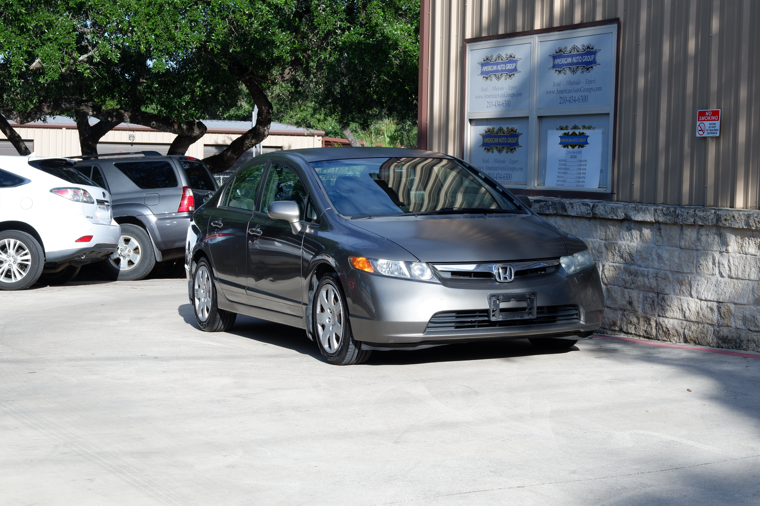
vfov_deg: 18.2
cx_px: 380
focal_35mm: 75
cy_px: 253
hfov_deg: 27.0
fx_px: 1583
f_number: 8
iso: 200
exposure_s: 1/300
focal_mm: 50
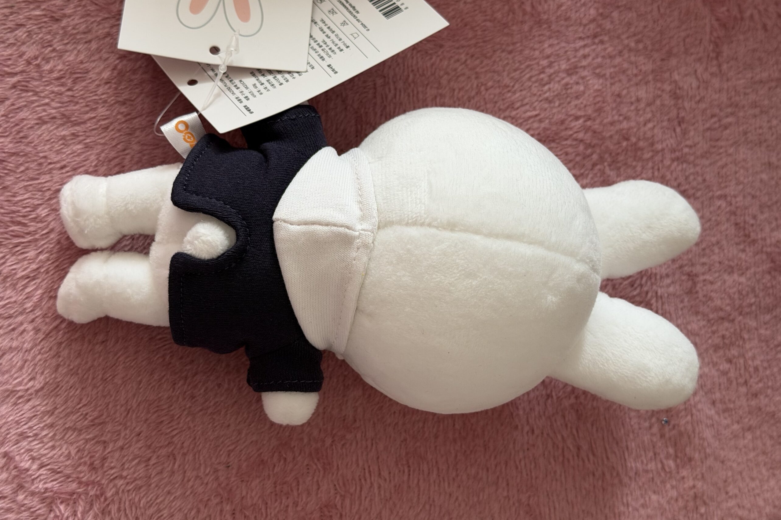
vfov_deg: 27.0
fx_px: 1085
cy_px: 262
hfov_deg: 39.6
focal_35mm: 50
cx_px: 390
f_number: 1.78
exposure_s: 1/65
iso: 100
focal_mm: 6.76
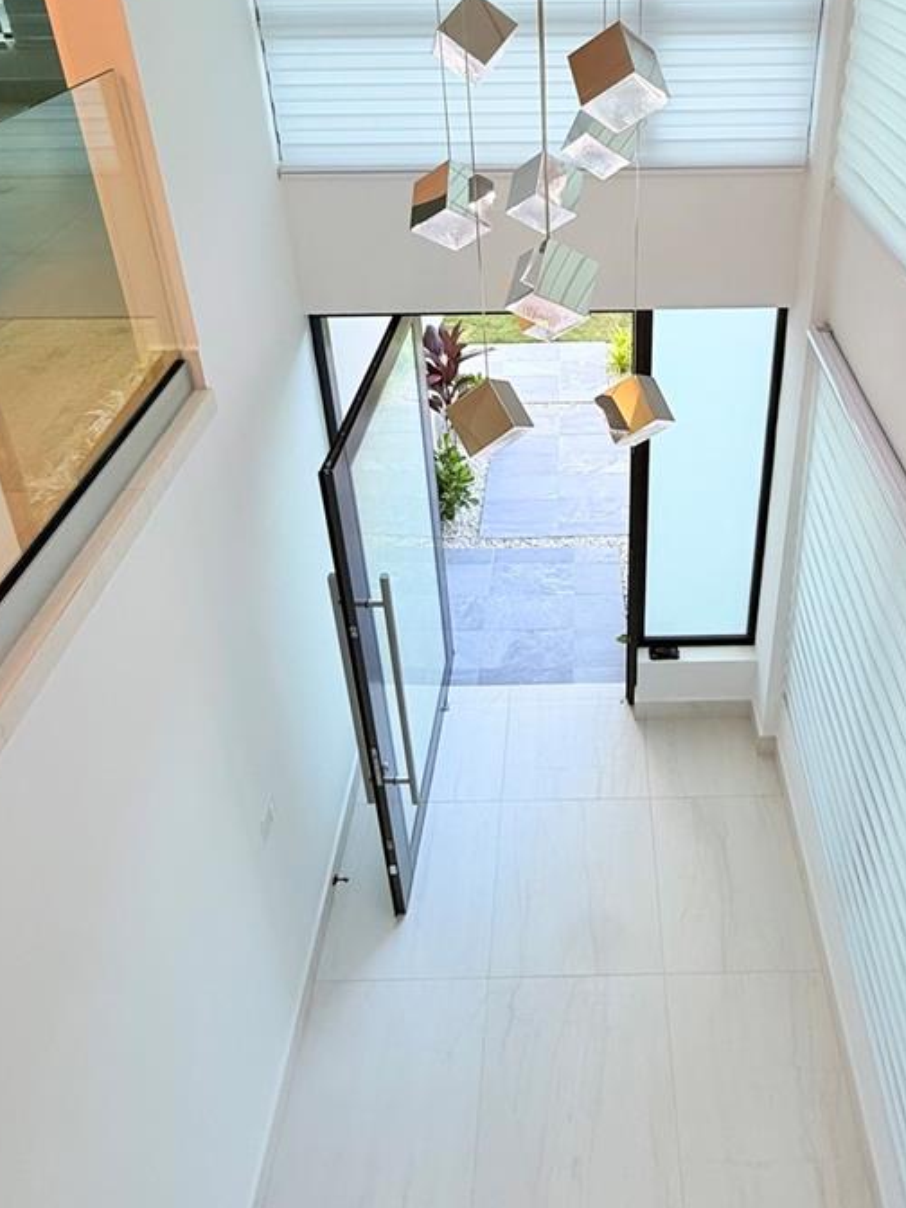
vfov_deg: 63.6
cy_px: 246
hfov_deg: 54.1
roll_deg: +0.9
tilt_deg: -23.6
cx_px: 581
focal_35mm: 25
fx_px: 872
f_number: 2.2
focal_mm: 2.22
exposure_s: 1/120
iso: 100
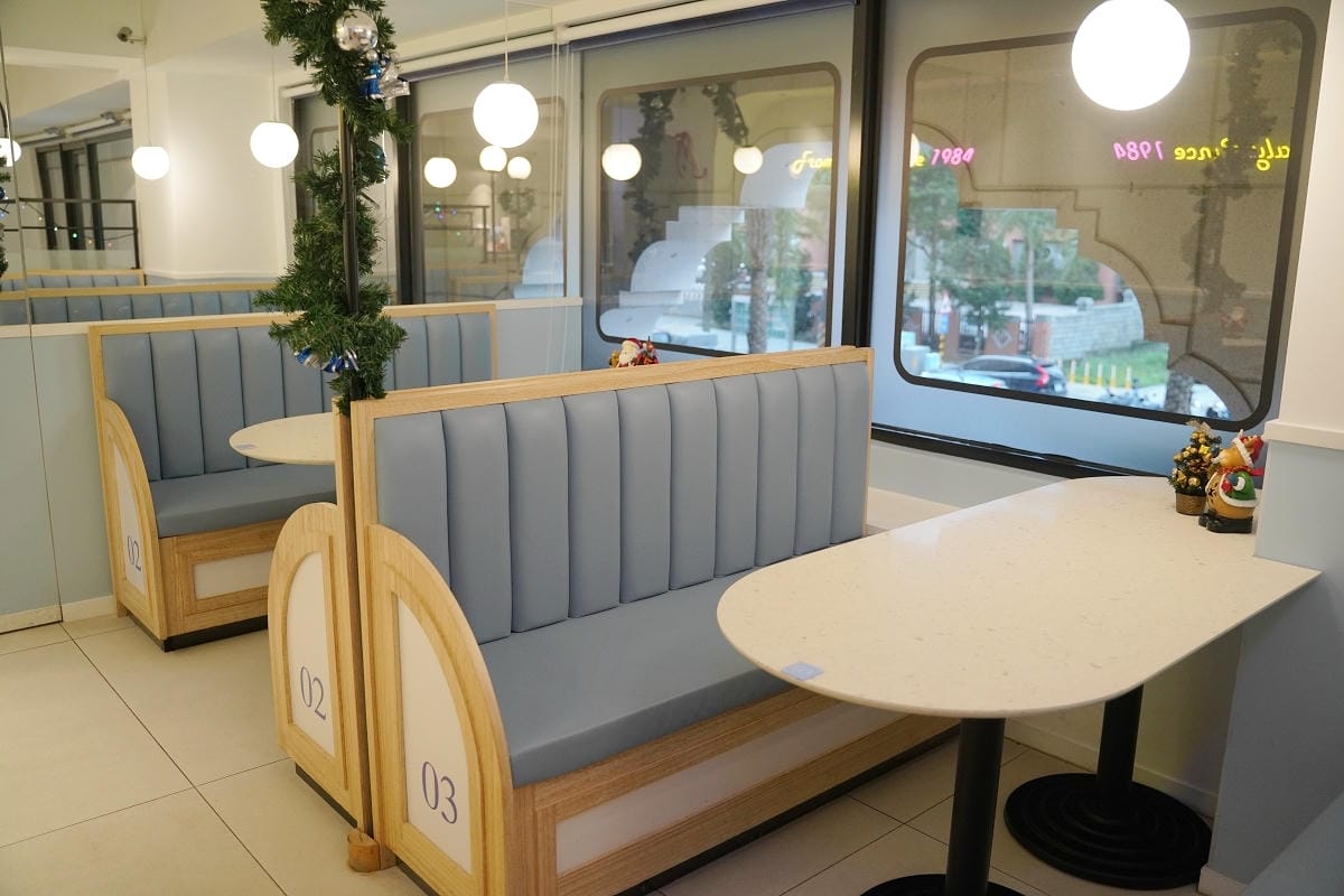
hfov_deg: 65.5
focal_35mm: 28
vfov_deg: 46.4
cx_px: 672
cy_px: 448
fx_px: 1045
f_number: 2.8
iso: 2000
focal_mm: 28
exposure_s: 1/160
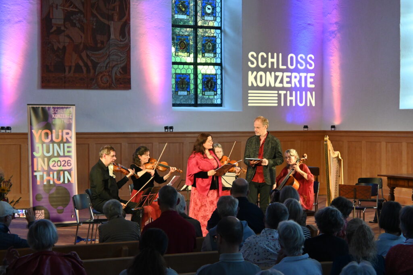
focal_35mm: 75
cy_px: 138
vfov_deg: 18.2
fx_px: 860
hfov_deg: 27.0
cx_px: 206
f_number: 6.3
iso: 3600
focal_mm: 50
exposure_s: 1/60
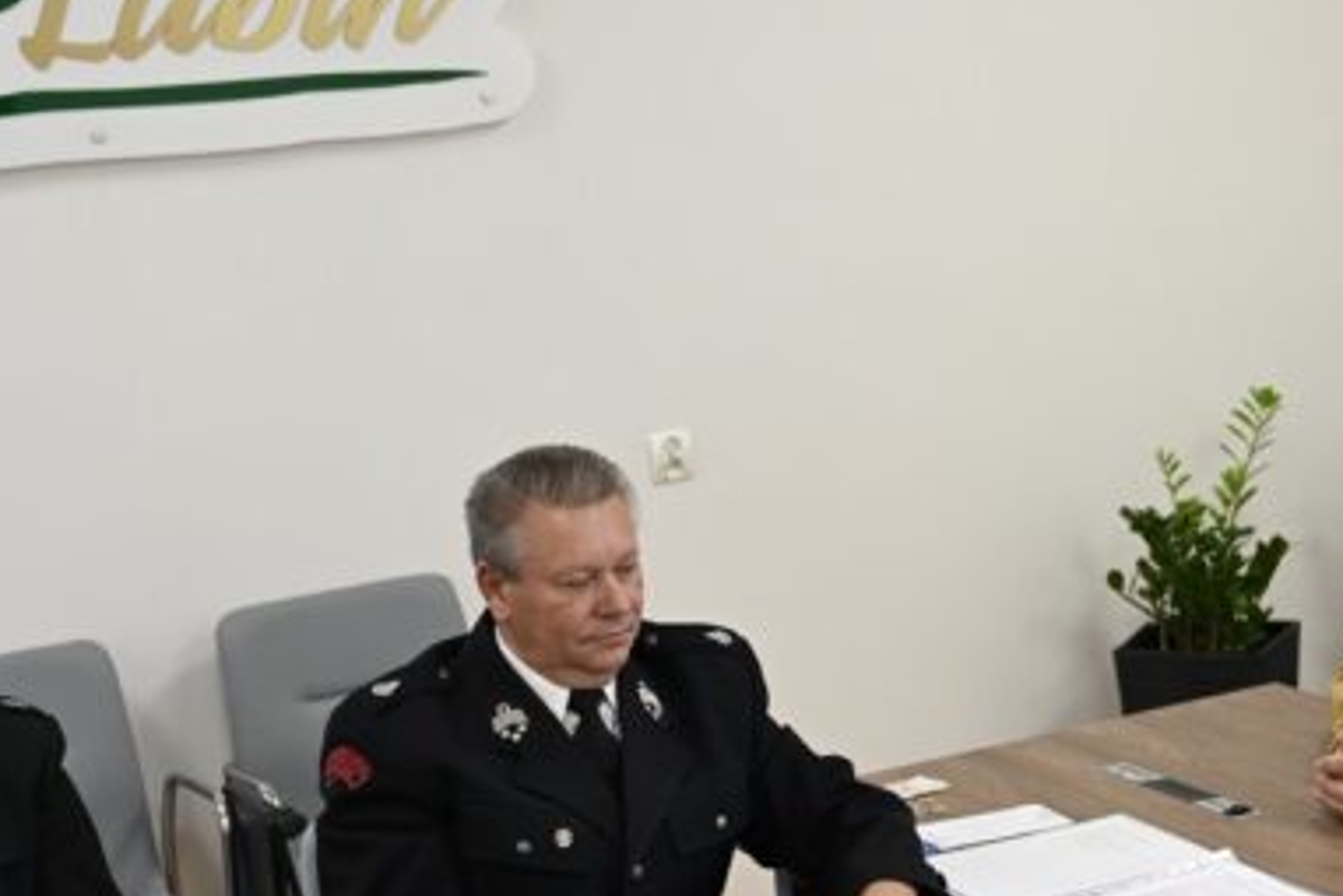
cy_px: 397
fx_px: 2463
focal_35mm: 66
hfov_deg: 30.2
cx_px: 925
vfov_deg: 20.6
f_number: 2.8
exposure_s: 1/125
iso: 450
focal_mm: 28
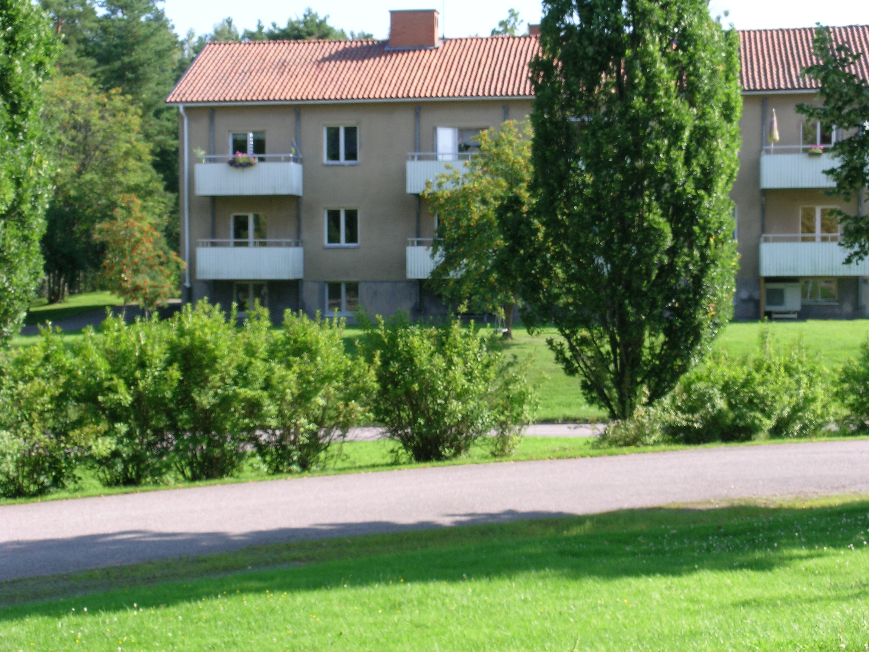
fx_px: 1757
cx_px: 434
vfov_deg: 21.0
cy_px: 326
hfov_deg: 27.8
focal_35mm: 70
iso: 50
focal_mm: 14.5
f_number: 6.2
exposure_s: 1/119
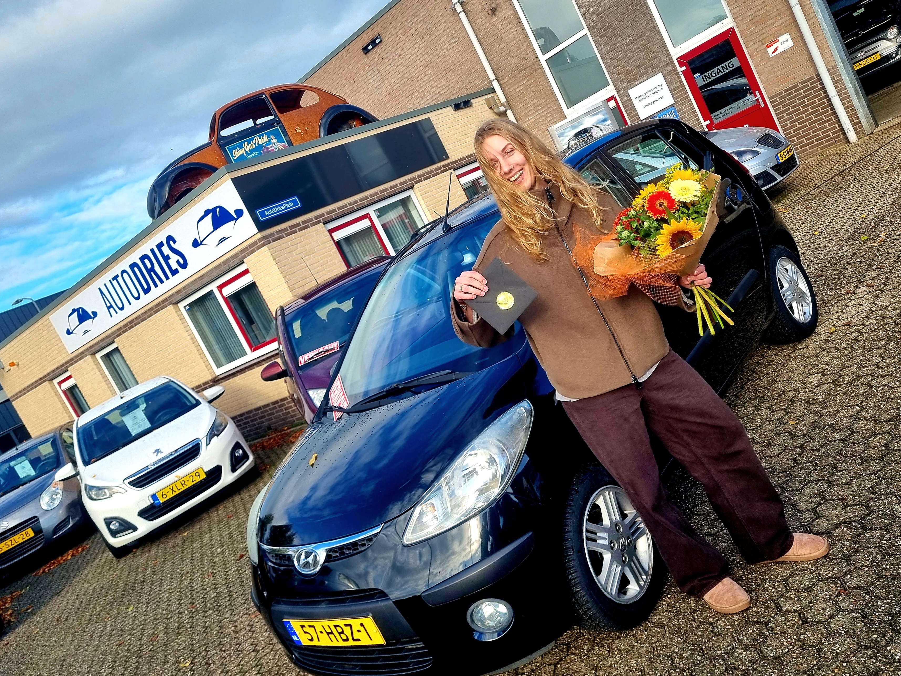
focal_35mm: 27
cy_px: 326
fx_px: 703
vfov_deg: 51.3
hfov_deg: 65.3
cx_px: 452
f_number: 1.8
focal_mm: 5.4
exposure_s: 1/1667
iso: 50
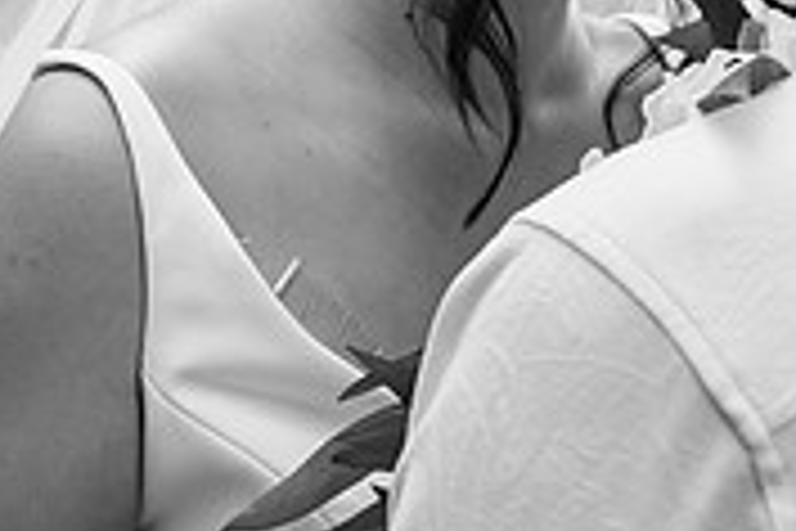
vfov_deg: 12.9
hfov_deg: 19.1
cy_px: -286
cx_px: 997
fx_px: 2211
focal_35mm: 100
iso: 200
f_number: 3.5
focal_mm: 24
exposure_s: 1/500
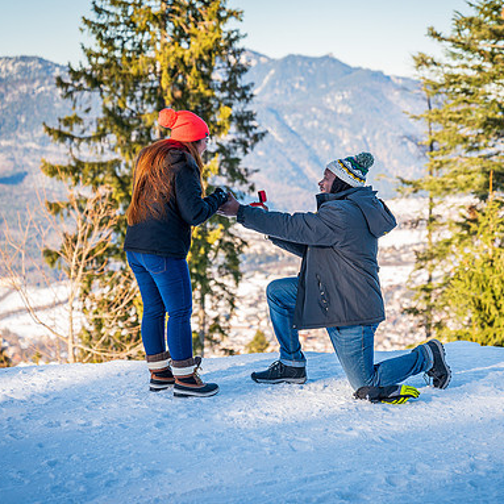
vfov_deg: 19.3
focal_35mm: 90
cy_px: 253
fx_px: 1483
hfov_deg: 19.3
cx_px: 279
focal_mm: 70
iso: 100
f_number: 3.5
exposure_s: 1/200
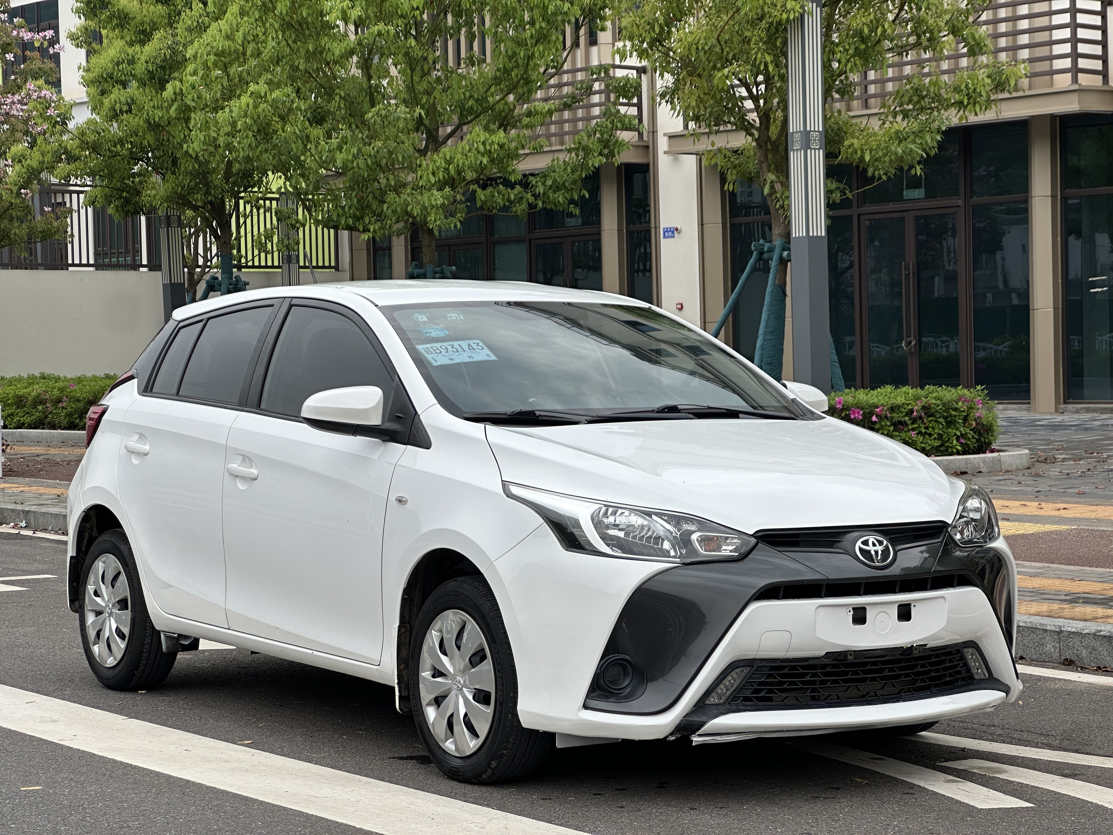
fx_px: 2476
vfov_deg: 19.1
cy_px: 418
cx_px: 556
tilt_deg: -0.3
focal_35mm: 77
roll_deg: +1.0
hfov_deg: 25.3
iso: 32
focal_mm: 9
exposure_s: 1/256
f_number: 2.8
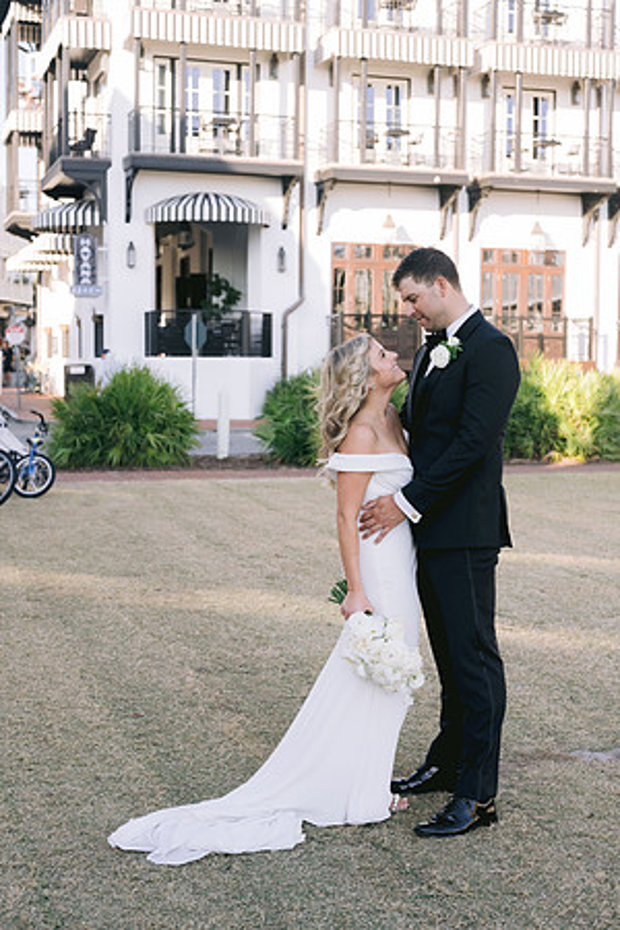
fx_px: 1292
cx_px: 310
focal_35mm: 50
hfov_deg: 27.0
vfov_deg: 39.6
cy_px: 465
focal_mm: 50
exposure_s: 1/400
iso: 200
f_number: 4
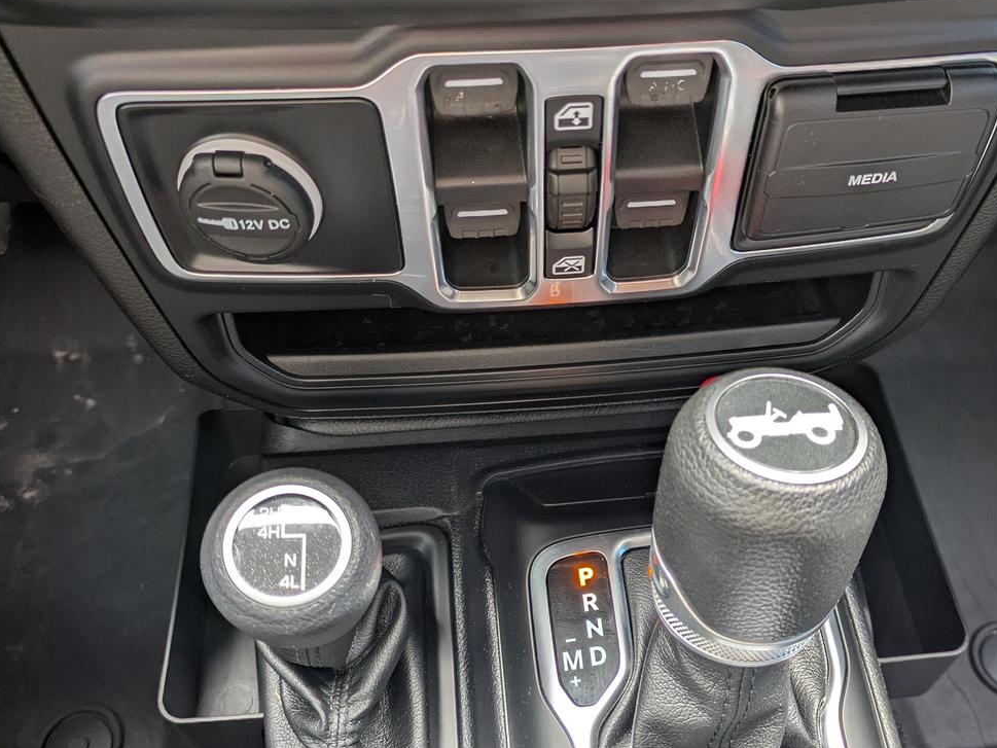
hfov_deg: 55.2
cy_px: 447
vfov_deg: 42.8
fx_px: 951
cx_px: 565
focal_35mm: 33
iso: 56
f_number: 1.89
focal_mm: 5.43
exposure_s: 1/50
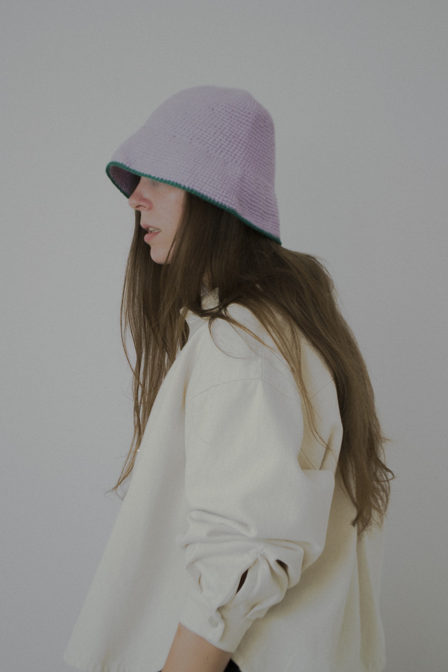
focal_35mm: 66
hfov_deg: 20.6
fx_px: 1232
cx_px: 224
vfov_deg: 30.5
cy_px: 336
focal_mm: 44
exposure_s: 1/80
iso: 110
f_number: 5.3
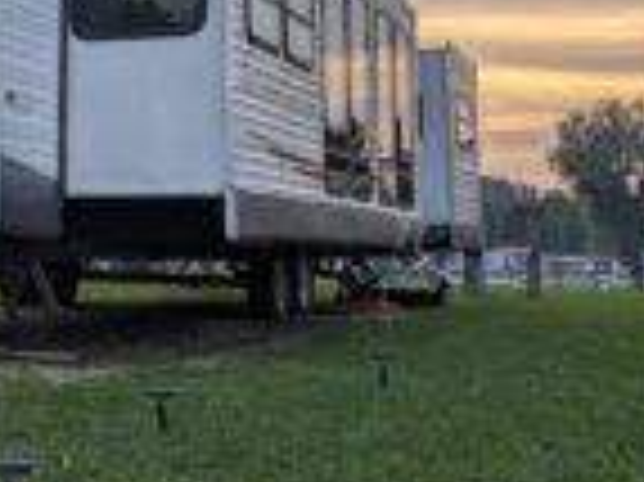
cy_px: 140
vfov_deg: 20.9
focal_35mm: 70
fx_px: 1301
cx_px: -194
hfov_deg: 24.3
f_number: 1.89
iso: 42
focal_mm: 5.43
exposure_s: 1/408
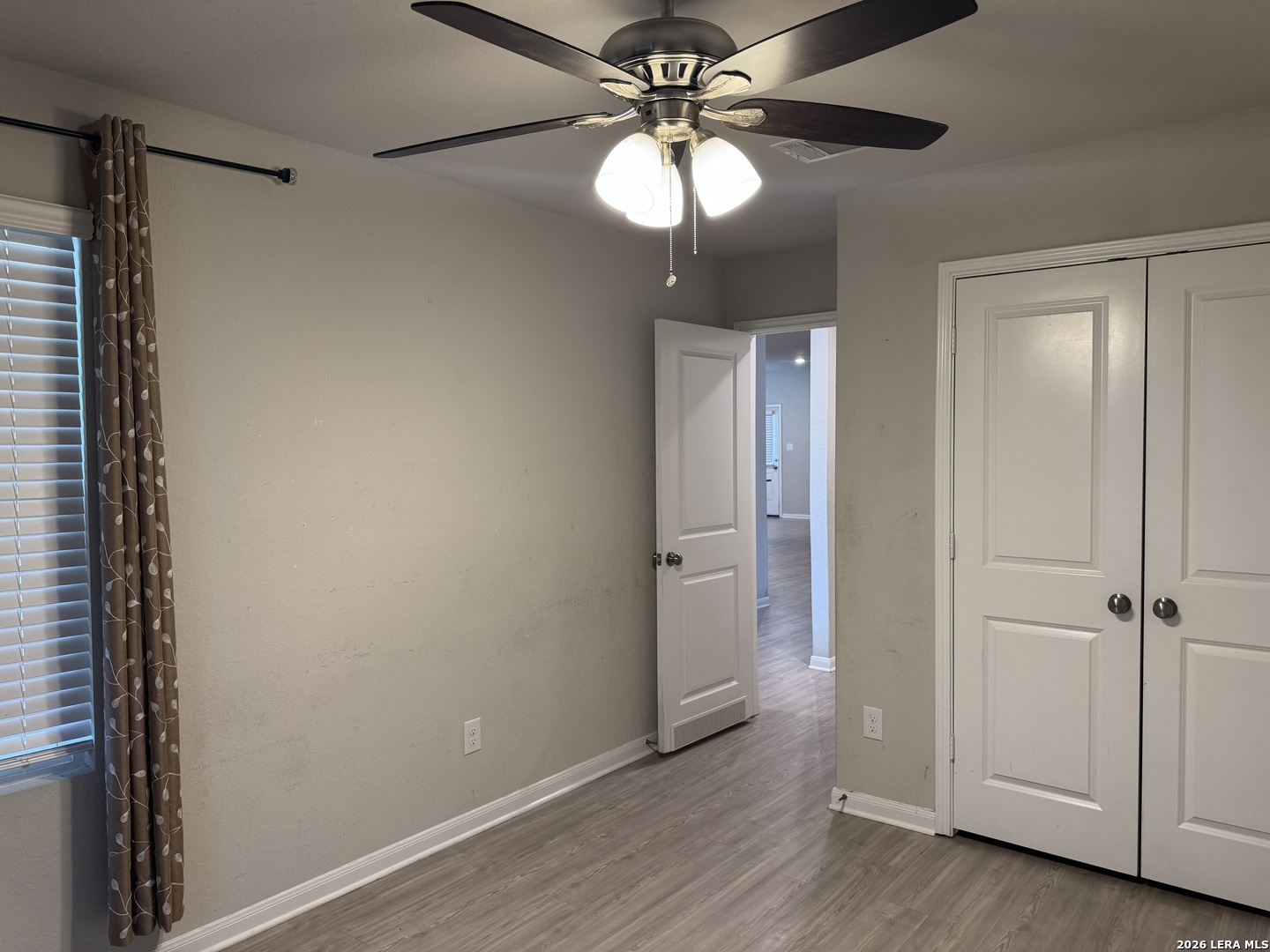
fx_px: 881
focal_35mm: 24
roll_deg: +0.6
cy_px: 476
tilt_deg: -3.2
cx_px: 635
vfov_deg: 56.8
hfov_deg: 71.6
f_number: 1.78
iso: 160
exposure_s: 1/60
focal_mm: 6.76
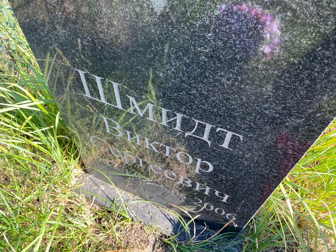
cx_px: 168
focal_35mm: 26
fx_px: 252
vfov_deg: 53.1
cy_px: 126
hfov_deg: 67.3
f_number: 1.8
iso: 32
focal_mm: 4.25
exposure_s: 1/288
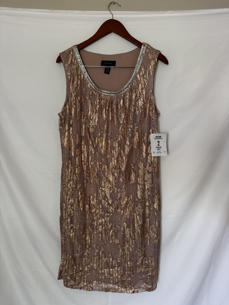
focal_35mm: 24
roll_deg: -1.0
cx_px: 114
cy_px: 152
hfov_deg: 56.8
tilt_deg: -7.4
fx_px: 212
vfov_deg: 71.6
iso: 200
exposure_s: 1/102
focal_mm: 6.76
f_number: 1.78
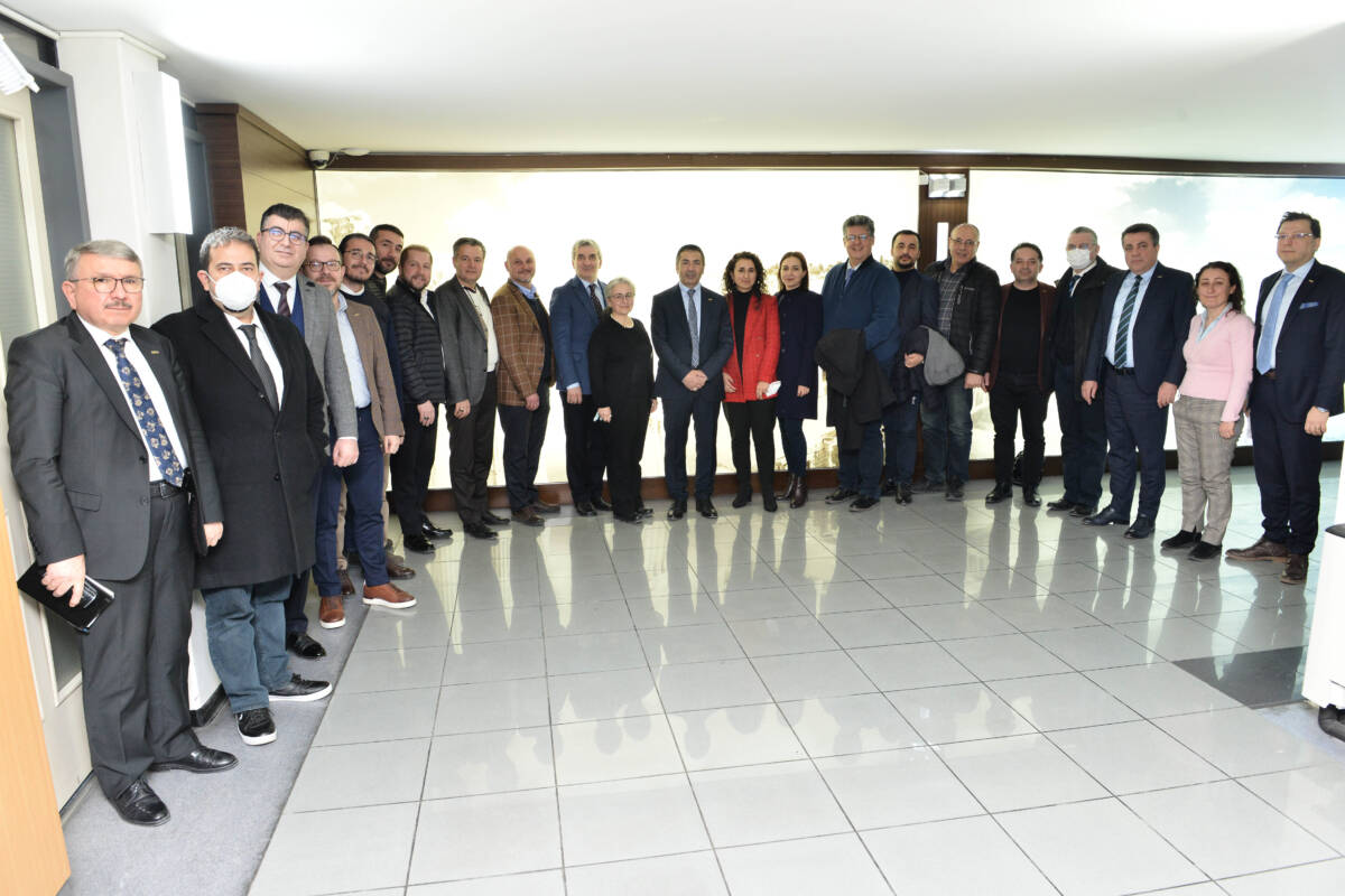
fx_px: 897
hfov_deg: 73.7
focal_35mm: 24
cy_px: 448
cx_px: 672
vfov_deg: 53.1
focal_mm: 24
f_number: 7.1
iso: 1600
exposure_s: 1/60
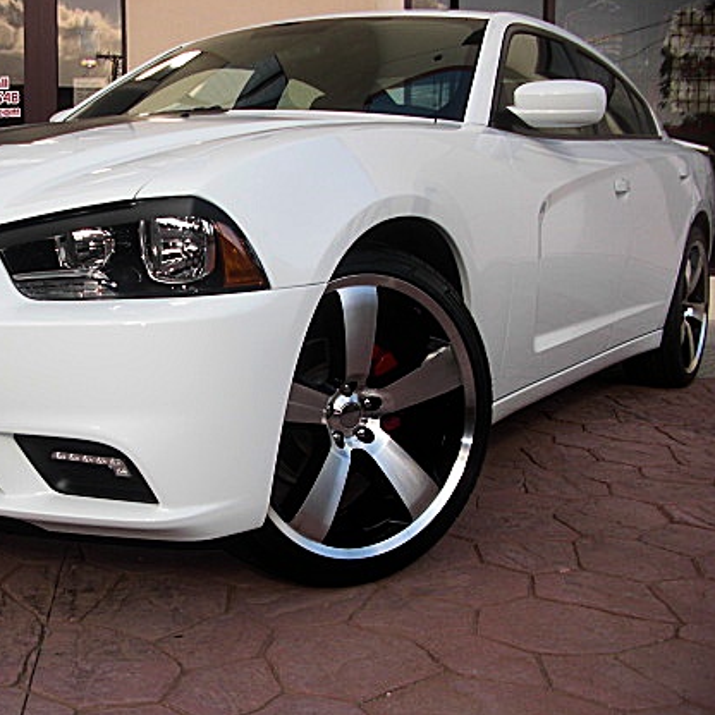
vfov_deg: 34.7
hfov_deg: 33.9
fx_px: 1145
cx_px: 168
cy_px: 392
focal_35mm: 49
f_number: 2.8
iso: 50
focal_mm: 6.3
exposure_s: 1/500
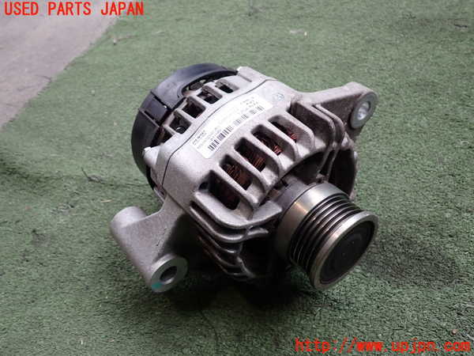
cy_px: 178
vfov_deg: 46.8
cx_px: 237
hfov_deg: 60.0
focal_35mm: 30
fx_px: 411
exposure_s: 1/125
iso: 200
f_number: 2.3
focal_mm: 5.4
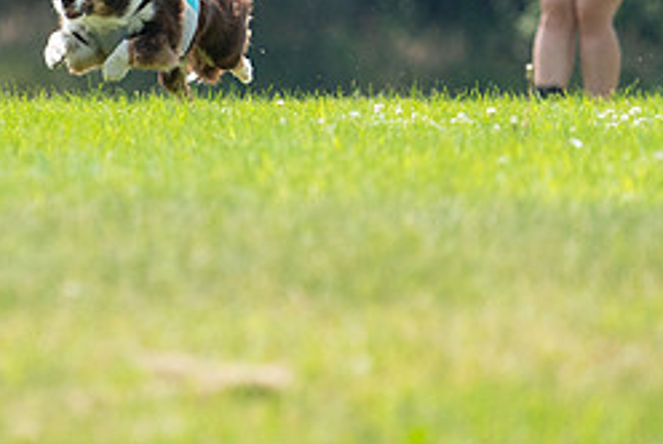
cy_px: -49
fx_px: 16115
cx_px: 35
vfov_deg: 1.6
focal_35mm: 874
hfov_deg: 2.4
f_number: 6.3
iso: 2500
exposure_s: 1/4000
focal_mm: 374
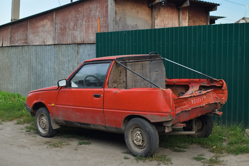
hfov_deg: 42.3
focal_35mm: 46
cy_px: 83
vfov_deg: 28.9
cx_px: 124
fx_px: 322
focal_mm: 31
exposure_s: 1/500
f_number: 6.3
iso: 400
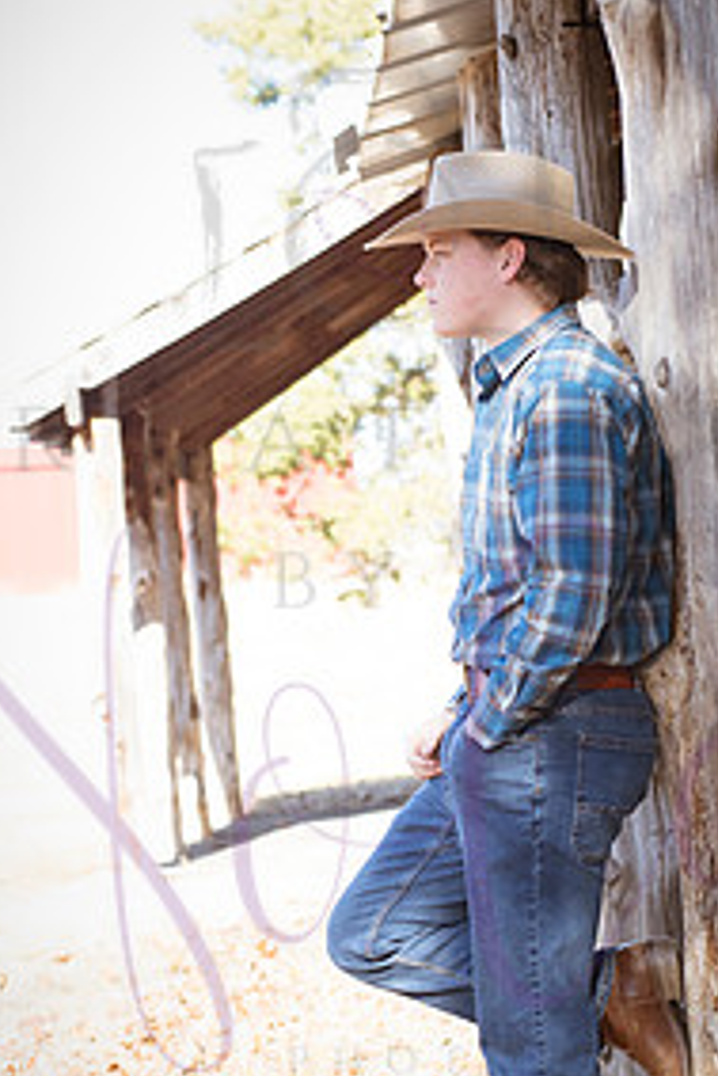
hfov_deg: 10.8
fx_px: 3794
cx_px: 387
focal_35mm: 127
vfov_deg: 16.1
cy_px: 574
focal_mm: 80
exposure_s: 1/500
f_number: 5.6
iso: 800
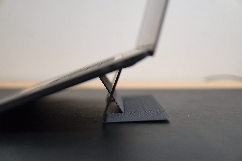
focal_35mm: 45
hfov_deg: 43.6
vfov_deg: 29.8
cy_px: 80
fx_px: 302
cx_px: 121
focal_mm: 30
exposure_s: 1/40
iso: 250
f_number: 1.4
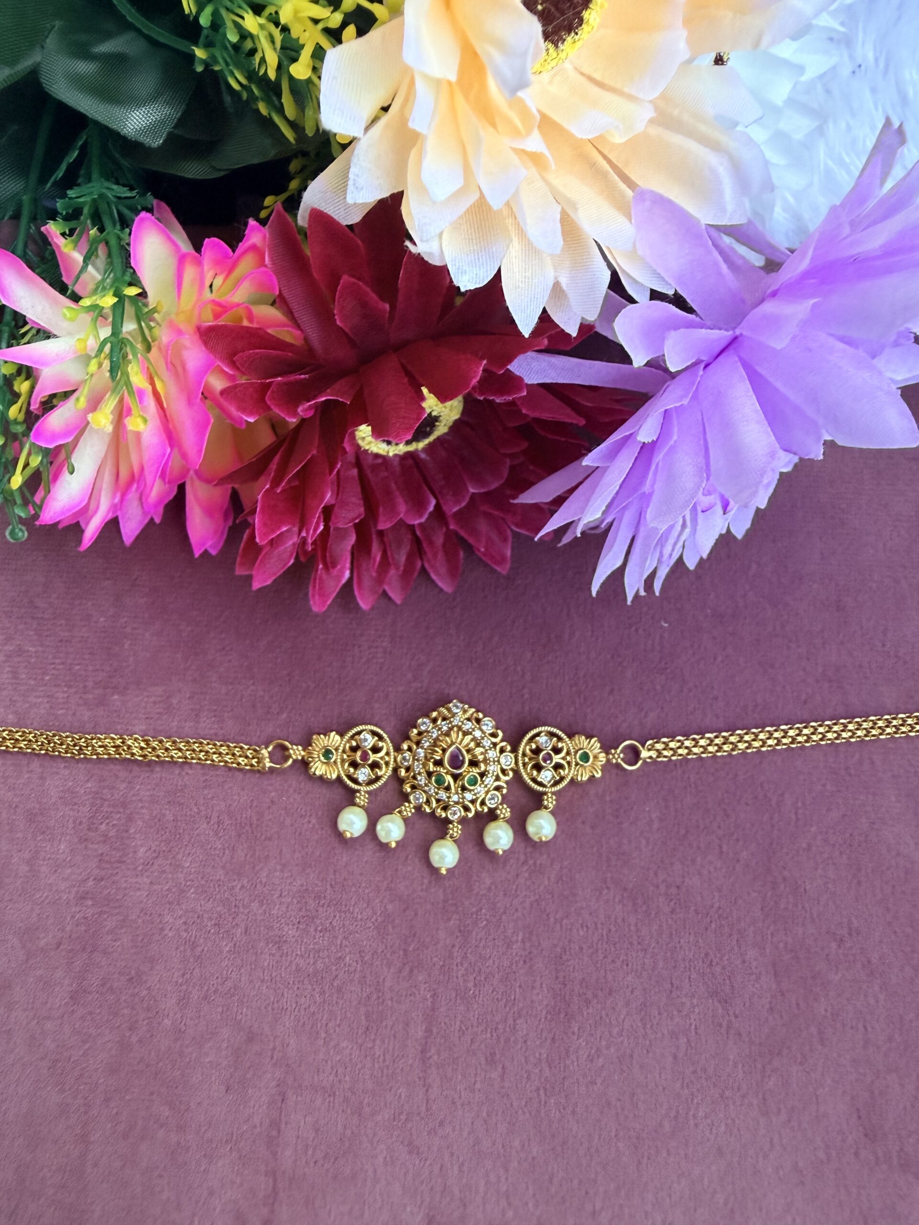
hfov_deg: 56.8
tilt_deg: -73.3
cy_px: 612
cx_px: 460
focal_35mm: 24
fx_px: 850
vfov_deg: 71.6
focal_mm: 2.22
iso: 320
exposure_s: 1/79
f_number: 2.2
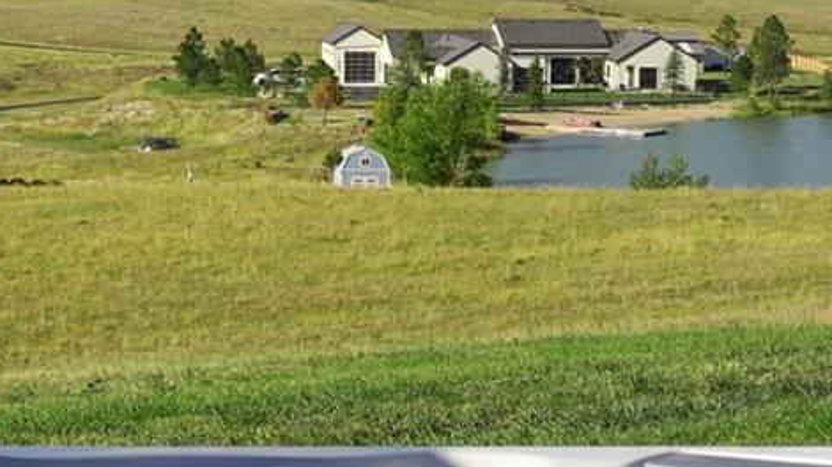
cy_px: 302
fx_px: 3507
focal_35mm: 159
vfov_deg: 7.6
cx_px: 368
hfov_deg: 13.5
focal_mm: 44
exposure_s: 1/500
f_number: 11
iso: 200
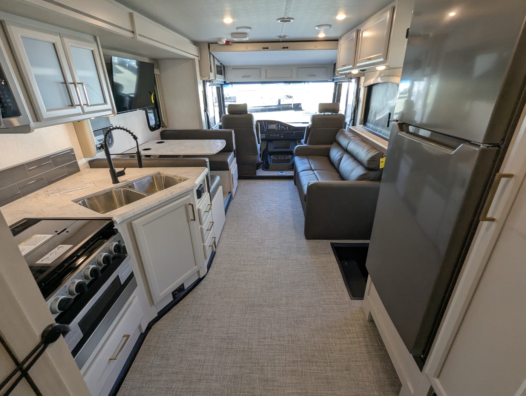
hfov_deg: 94.4
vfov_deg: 78.2
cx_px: 263
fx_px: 243
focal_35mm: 16
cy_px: 198
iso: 151
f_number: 2.2
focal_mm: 2.35
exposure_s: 1/91.2
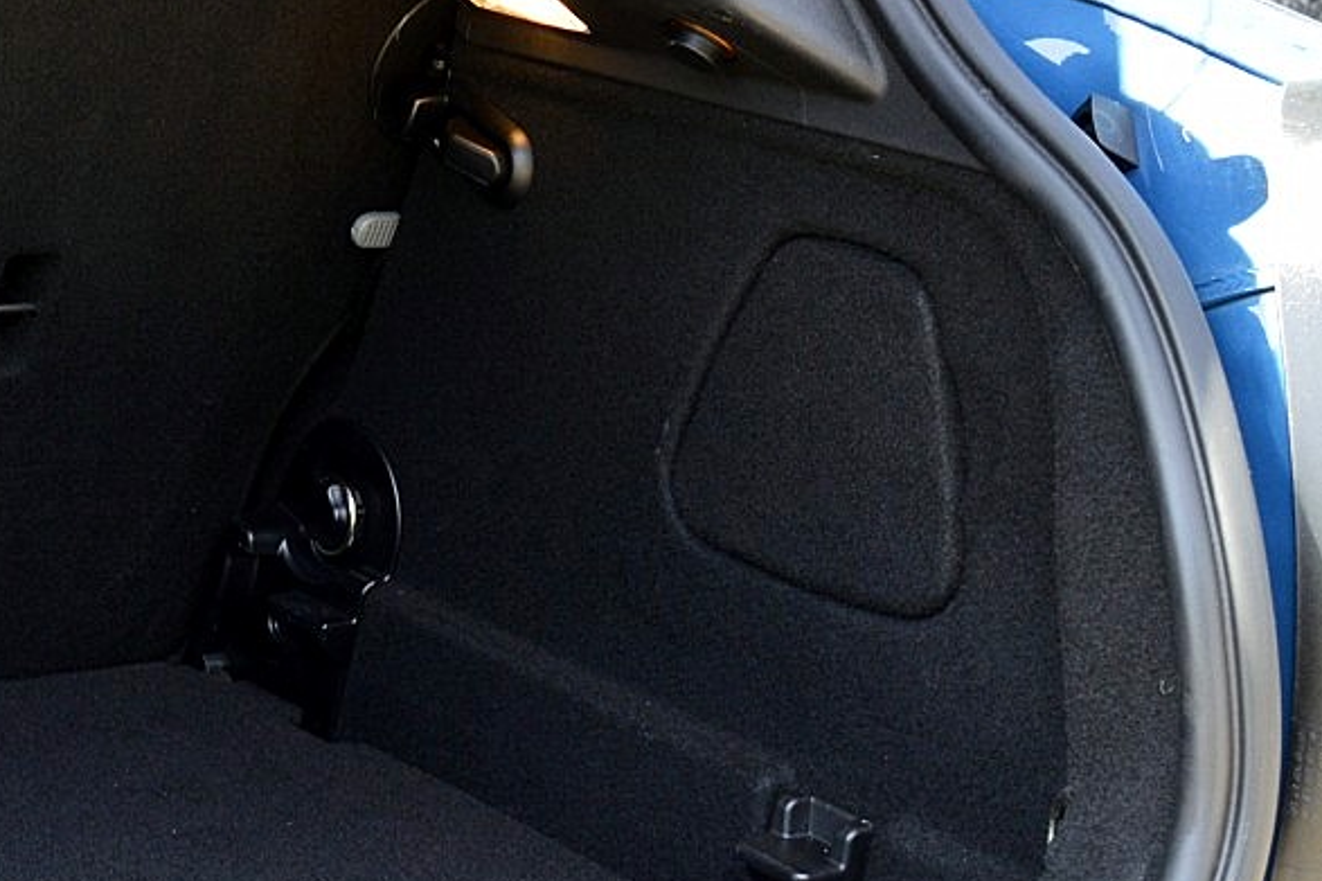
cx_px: -365
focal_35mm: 95
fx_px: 3501
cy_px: 471
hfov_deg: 19.8
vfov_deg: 14.3
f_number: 8
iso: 500
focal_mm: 23
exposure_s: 1/60
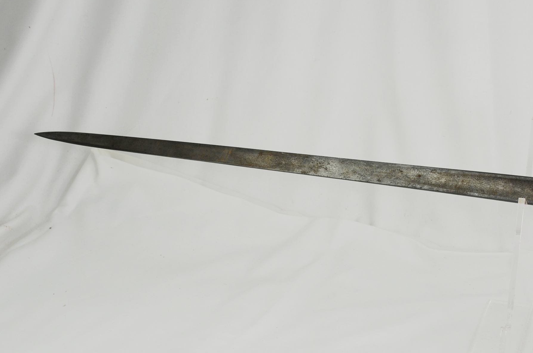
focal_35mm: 58
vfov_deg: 23.3
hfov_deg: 34.1
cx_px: 368
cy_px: 174
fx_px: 857
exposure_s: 1/160
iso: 200
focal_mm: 28
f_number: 6.3
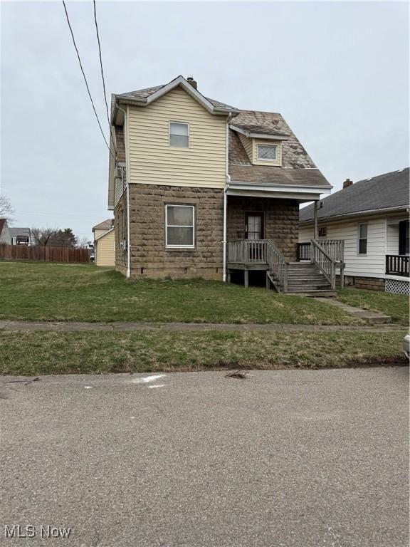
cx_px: 205
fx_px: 379
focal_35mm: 24
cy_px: 274
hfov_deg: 56.8
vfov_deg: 71.6
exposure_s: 1/4673
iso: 80
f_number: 1.78
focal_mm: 6.76
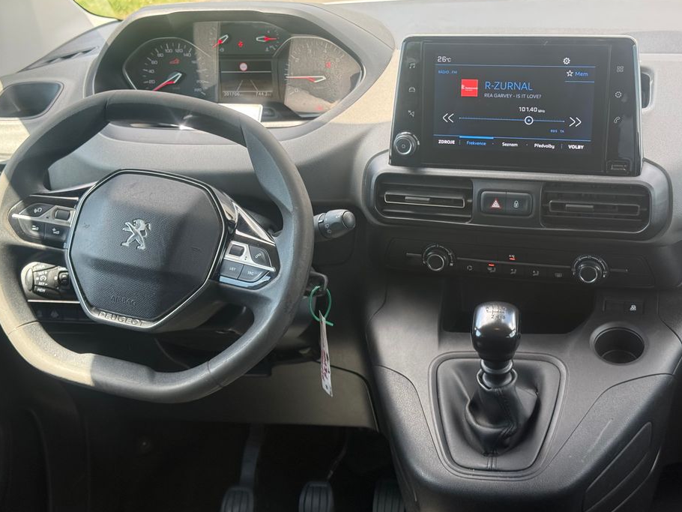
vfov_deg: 27.0
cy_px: 242
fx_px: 1064
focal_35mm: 54
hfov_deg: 35.5
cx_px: 354
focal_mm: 6.76
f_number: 1.78
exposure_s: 1/253
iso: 80
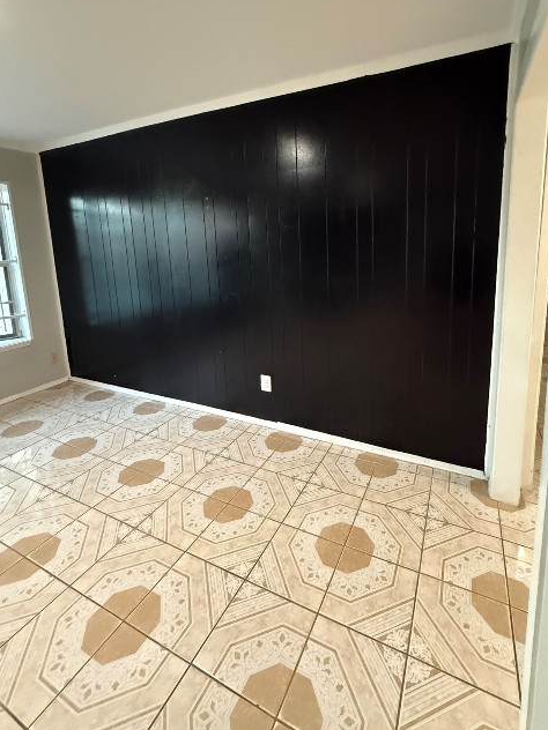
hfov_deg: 74.6
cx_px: 294
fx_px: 359
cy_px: 299
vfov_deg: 90.1
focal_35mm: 17
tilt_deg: -2.8
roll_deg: +0.8
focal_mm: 2.22
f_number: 2.2
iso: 1000
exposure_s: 1/40
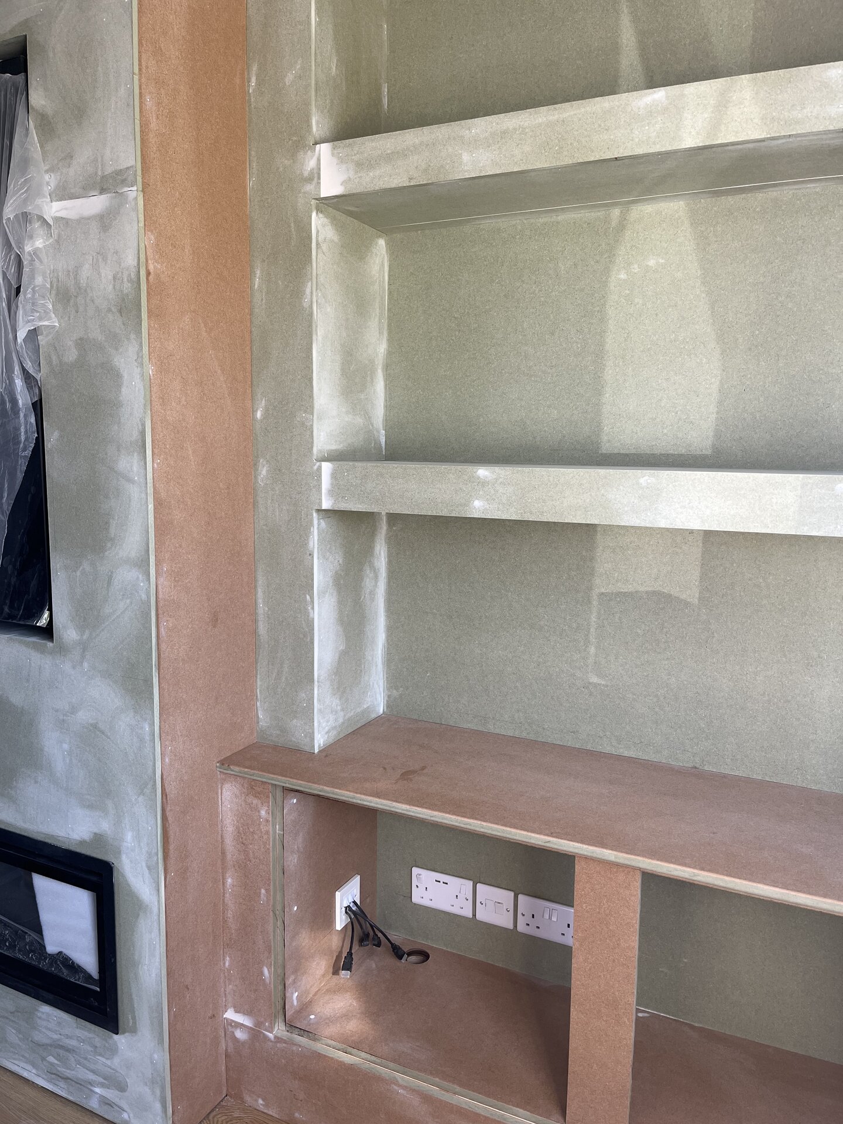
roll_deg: -0.3
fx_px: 844
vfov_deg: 67.3
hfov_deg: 53.1
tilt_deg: -8.4
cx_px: 422
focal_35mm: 26
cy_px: 562
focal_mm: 5.1
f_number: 1.6
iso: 64
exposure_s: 1/122
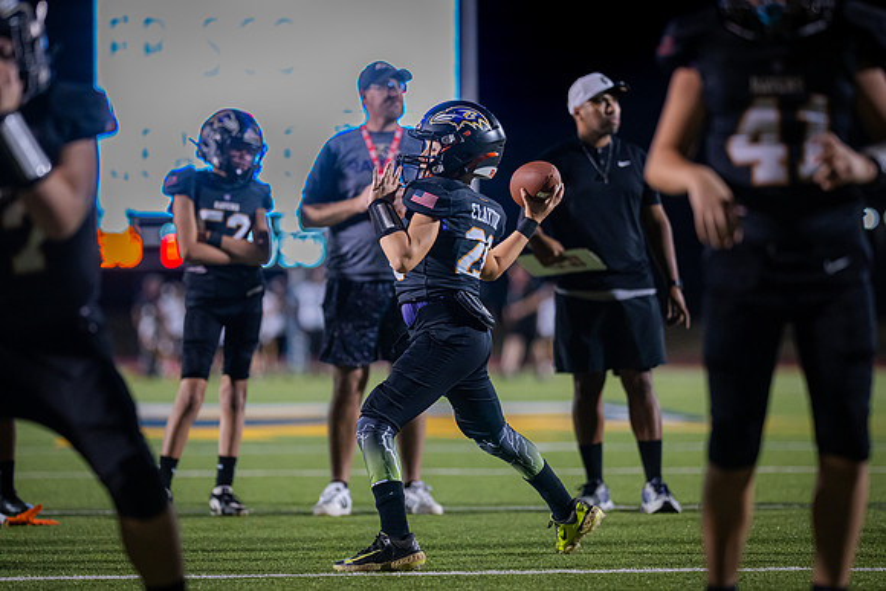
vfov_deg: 7.8
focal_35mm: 175
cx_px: 409
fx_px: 4320
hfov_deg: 11.7
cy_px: 251
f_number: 1.8
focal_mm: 135
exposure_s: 1/1000
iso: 1600
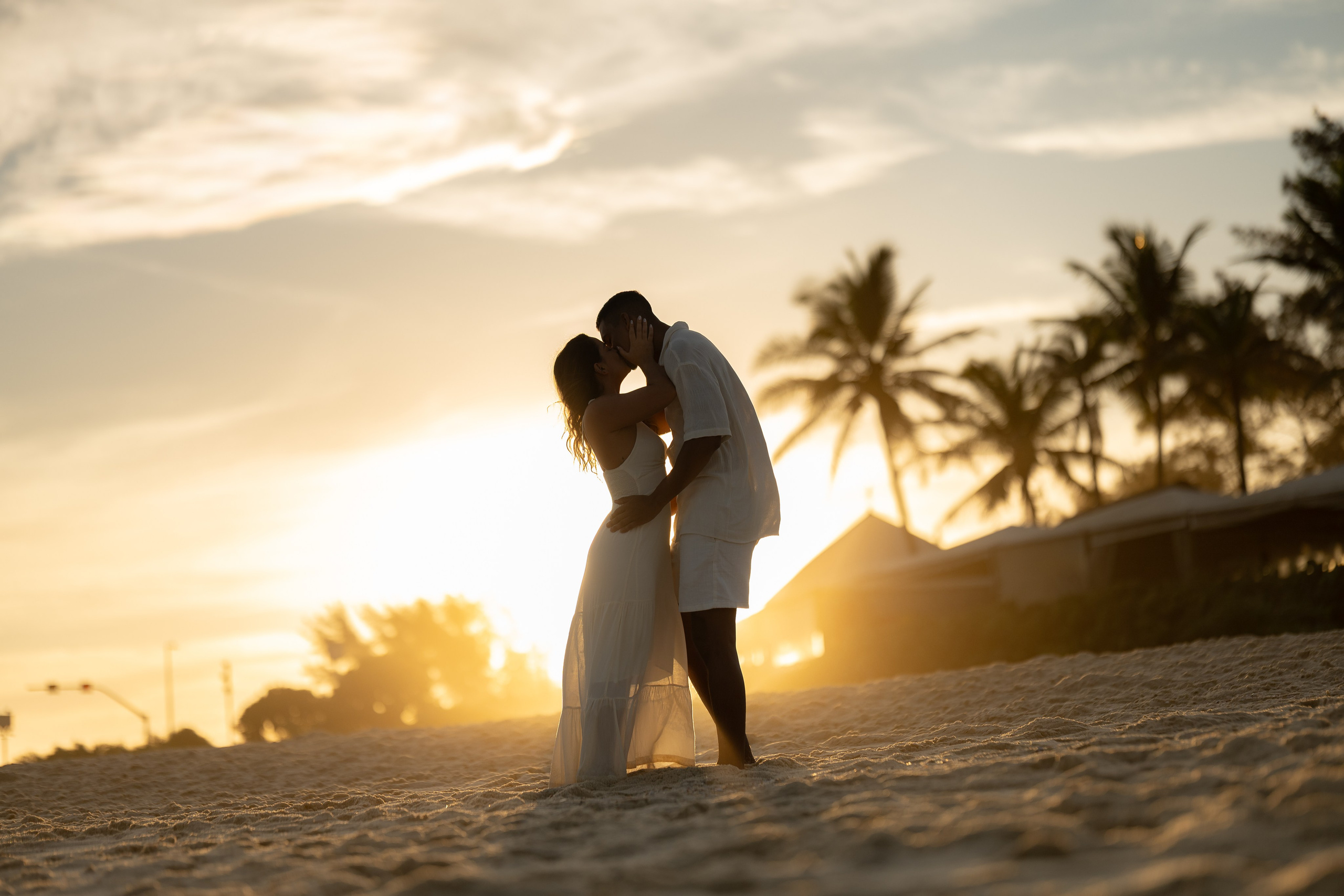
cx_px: 672
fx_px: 3173
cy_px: 448
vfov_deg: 16.1
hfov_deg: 23.9
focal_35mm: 85
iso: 160
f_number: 1.8
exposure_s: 1/8000
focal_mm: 85
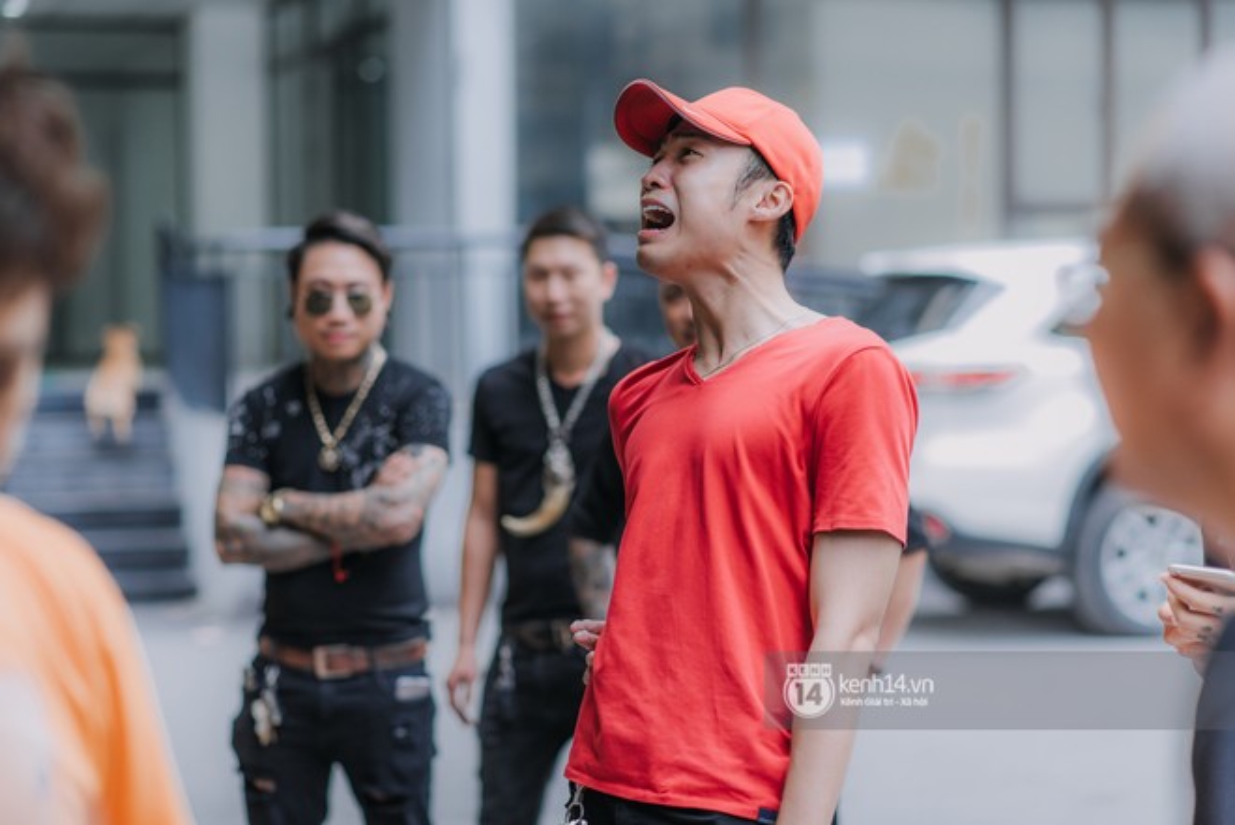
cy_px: 412
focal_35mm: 85
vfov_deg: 16.1
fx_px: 2918
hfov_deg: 23.9
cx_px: 618
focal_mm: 85
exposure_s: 1/400
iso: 400
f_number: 2.2
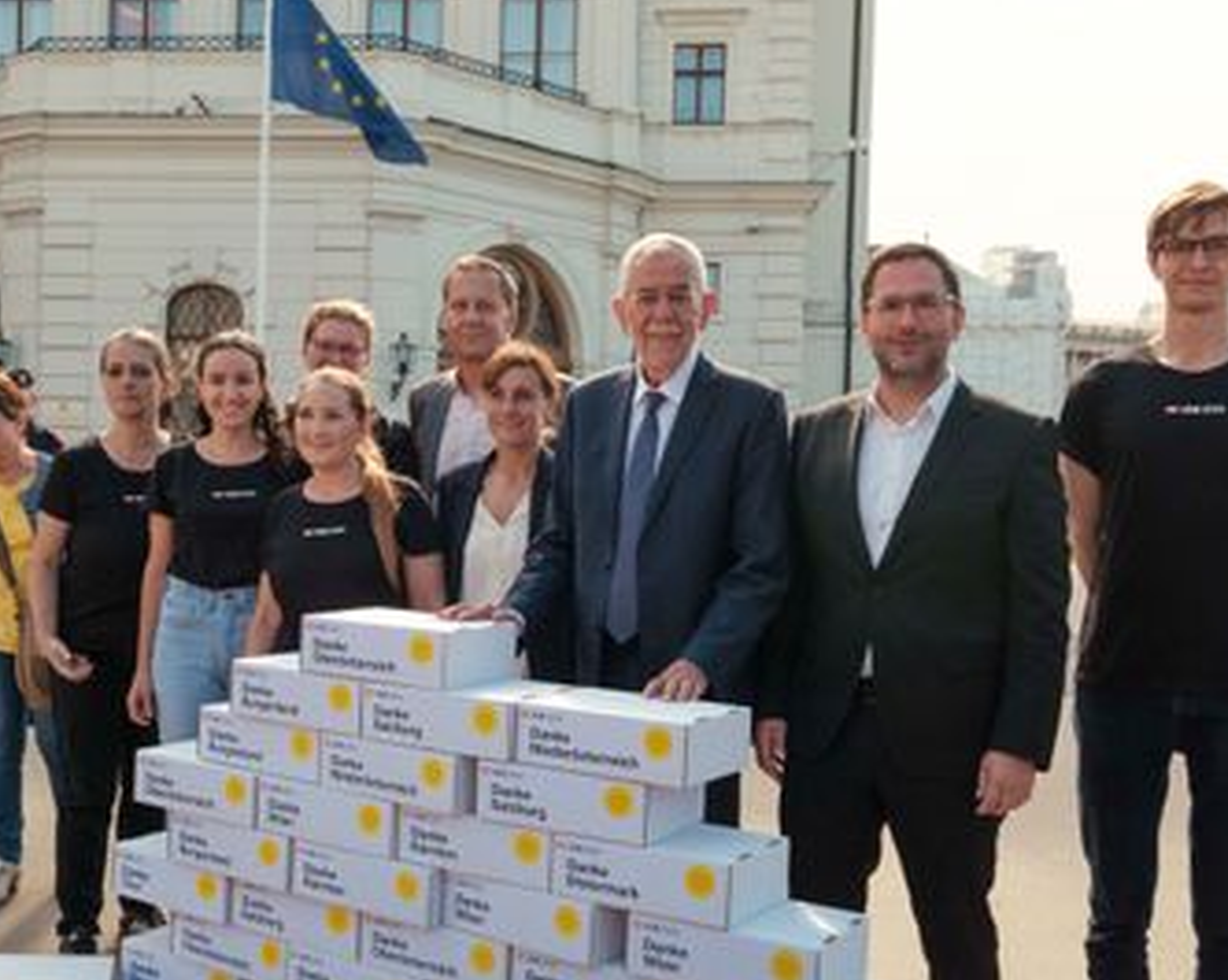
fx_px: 1525
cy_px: 549
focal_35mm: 42
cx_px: 433
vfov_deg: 35.6
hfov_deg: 43.4
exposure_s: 1/500
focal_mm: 19.1
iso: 800
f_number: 9
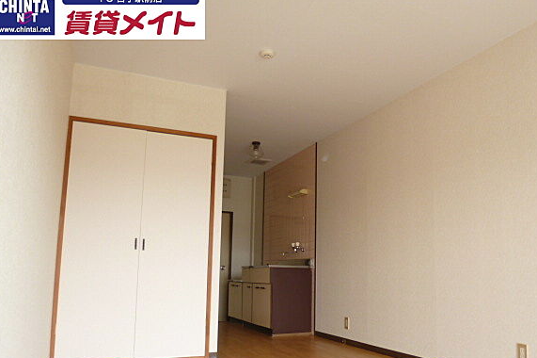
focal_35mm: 28
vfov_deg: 46.1
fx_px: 417
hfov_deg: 65.4
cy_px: 213
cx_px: 294
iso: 100
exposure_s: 1/80
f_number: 2.5
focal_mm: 4.3
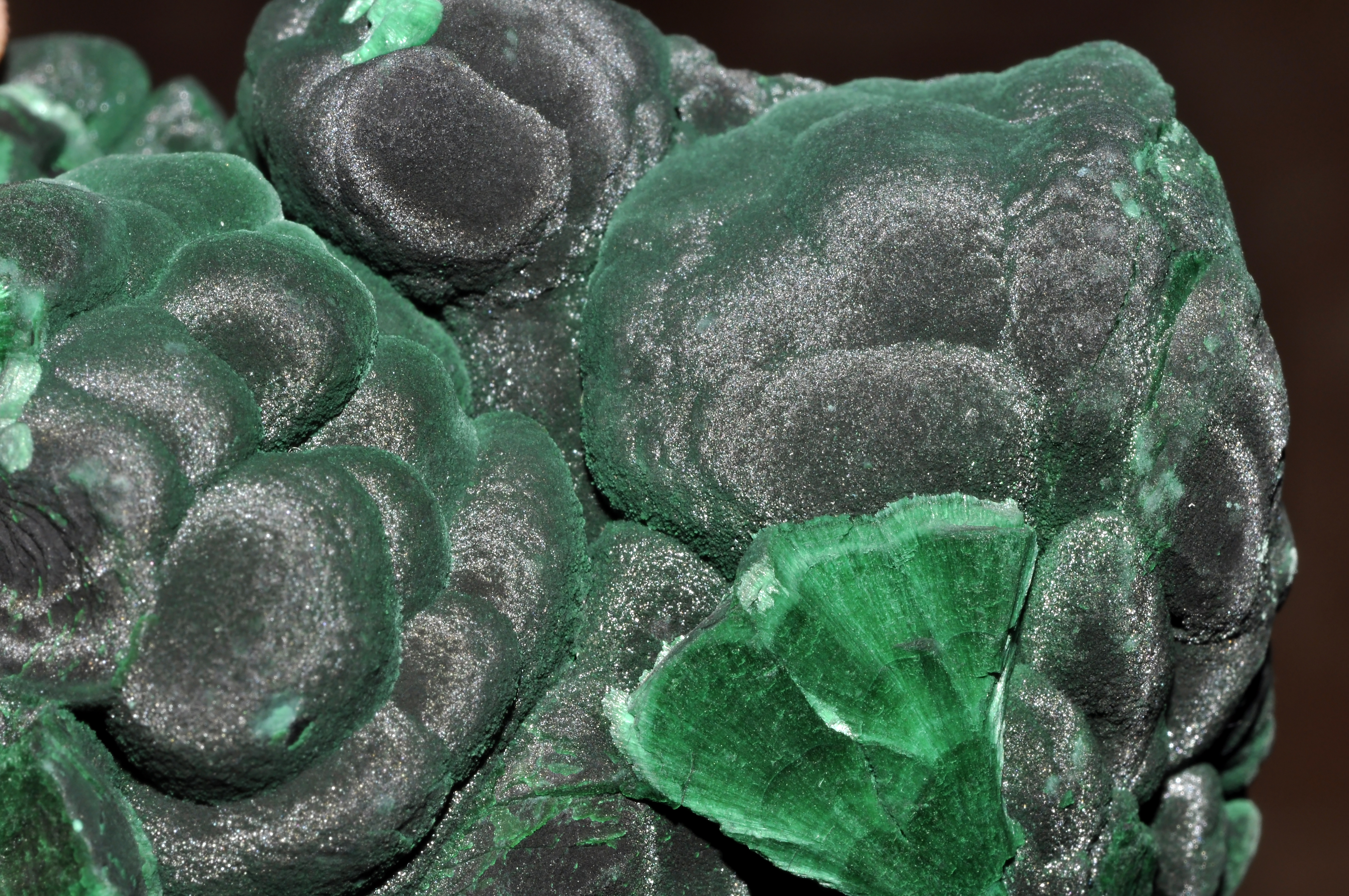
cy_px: 448
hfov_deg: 22.6
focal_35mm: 90
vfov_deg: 15.2
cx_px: 674
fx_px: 3368
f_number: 29
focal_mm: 60
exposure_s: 1/60
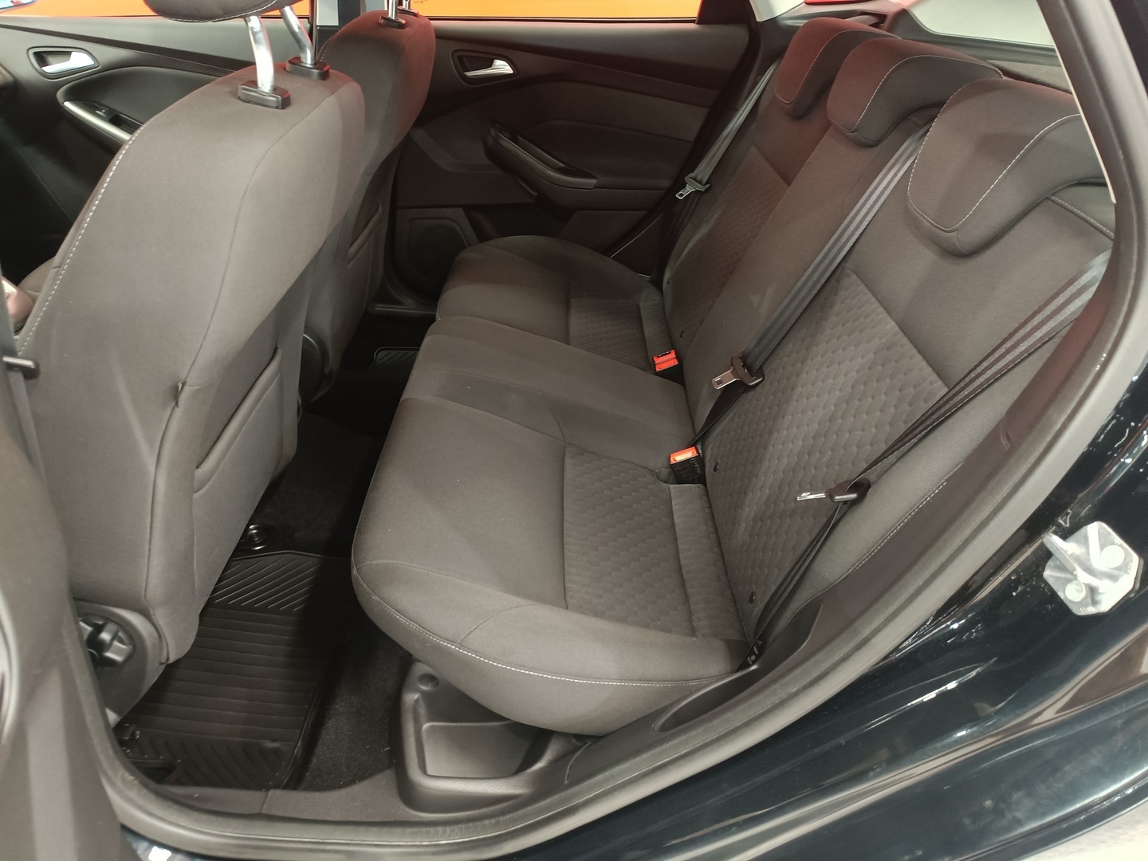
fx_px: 796
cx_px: 574
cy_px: 430
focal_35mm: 24
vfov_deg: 56.8
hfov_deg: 71.6
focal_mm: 5.59
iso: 1093
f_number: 1.88
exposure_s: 1/25
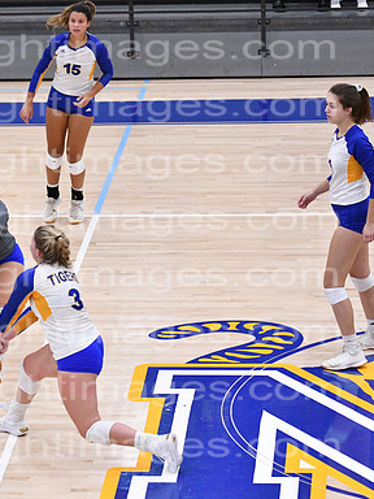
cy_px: 249
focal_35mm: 196
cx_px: 47
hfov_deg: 7.6
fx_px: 2824
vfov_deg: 10.1
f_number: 3.2
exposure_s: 1/1000
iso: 6400
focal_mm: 90
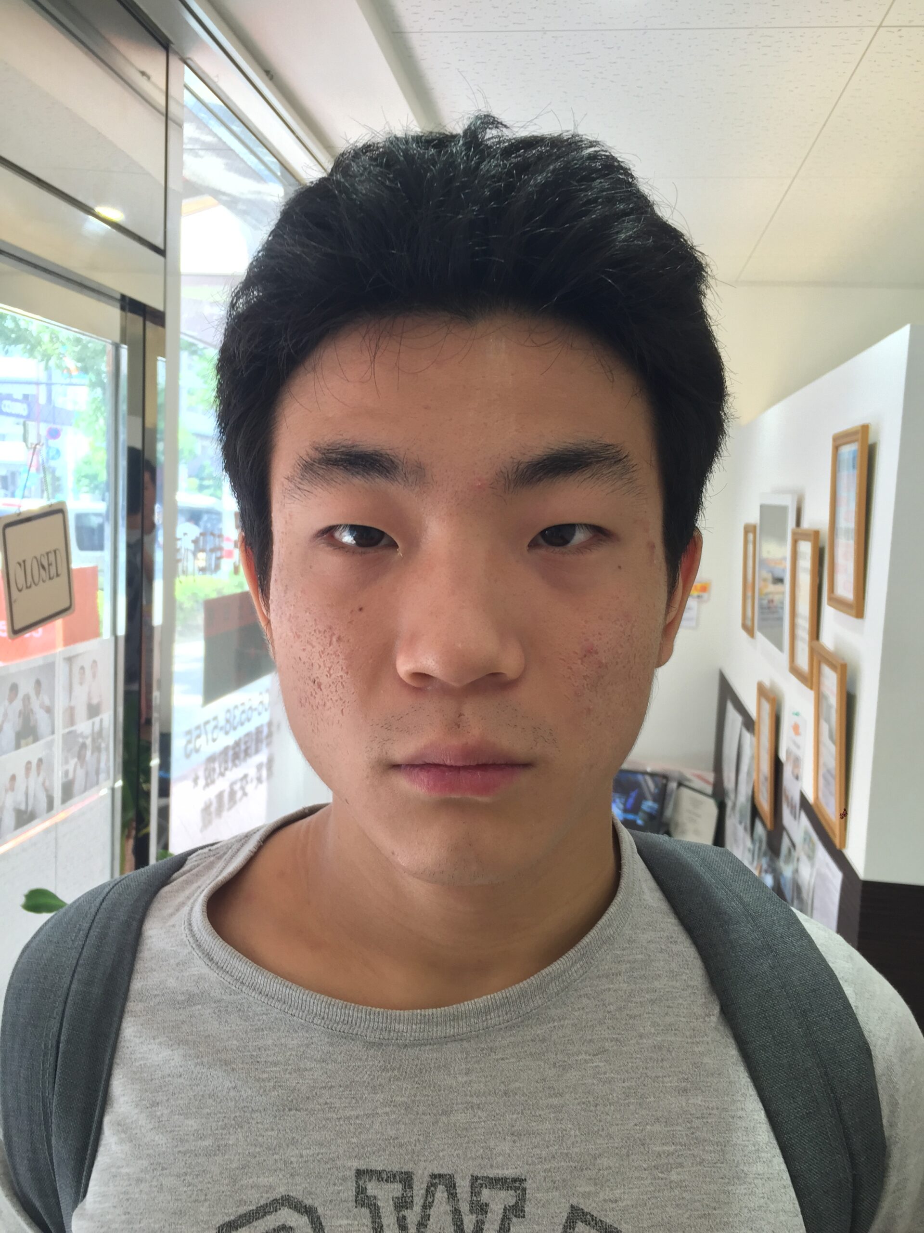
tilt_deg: -6.0
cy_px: 616
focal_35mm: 29
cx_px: 462
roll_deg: -1.9
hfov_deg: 48.2
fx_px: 1032
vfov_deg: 61.7
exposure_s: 1/40
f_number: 2.2
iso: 32
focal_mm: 4.15
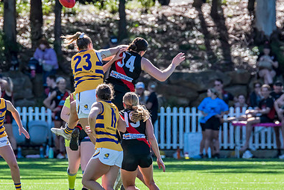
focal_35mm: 808
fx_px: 6374
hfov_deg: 2.6
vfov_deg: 1.7
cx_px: 135
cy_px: 116
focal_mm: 420
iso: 800
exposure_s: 1/1600
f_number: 7.1
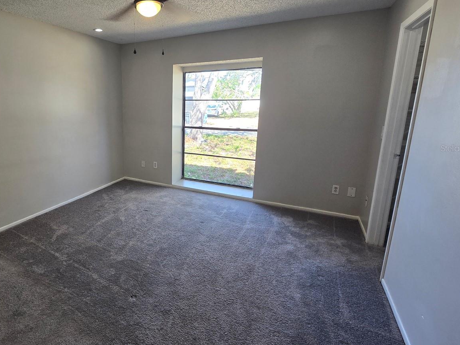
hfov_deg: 85.2
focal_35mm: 18
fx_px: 239
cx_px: 160
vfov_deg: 71.2
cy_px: 148
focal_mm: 2.2
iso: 64
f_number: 2.2
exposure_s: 1/60
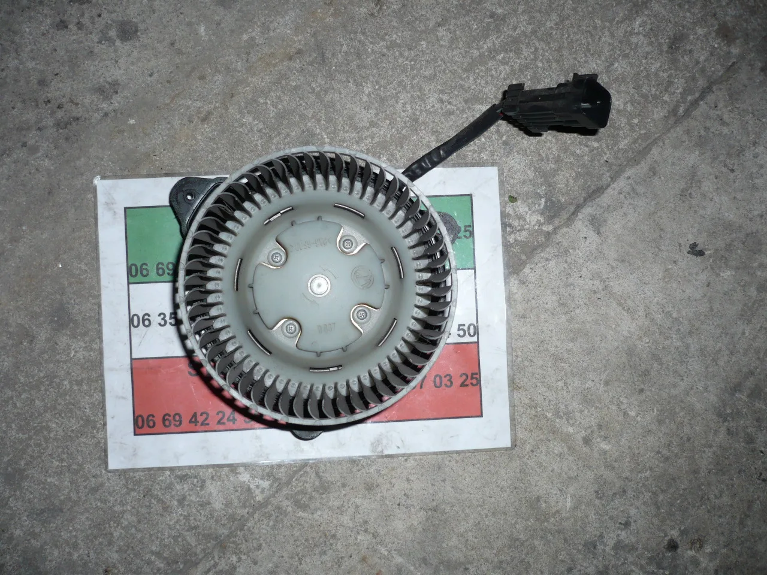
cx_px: 384
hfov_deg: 52.6
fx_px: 776
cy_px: 288
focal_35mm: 35
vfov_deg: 40.7
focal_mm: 5.8
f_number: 2.8
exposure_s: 1/30
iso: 100
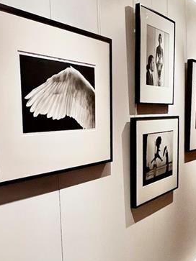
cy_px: 172
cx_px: 74
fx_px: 325
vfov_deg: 43.3
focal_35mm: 43
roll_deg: +3.1
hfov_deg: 33.4
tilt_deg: -7.9
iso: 250
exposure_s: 1/60
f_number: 1.8
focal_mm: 1.57
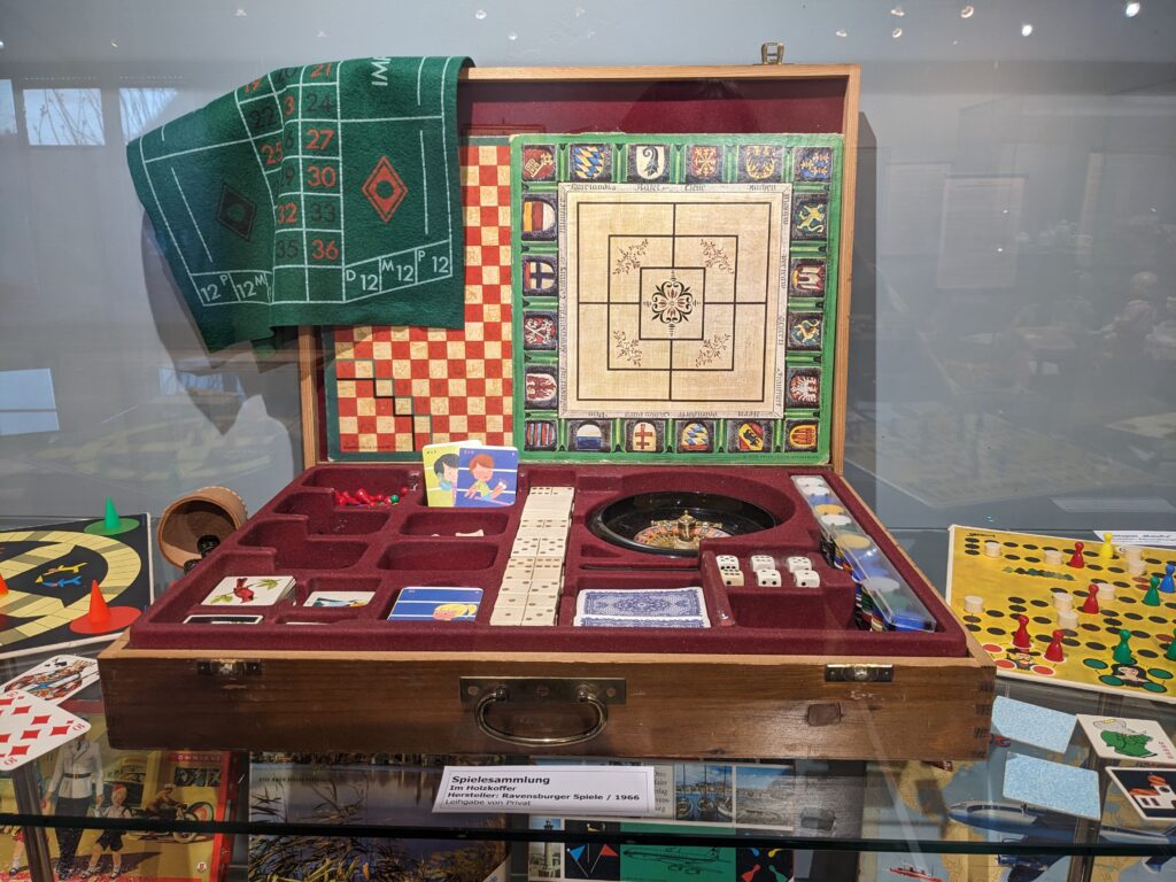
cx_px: 588
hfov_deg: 65.3
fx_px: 917
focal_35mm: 27
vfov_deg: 51.4
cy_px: 441
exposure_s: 1/25
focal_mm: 4.38
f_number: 1.73
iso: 76
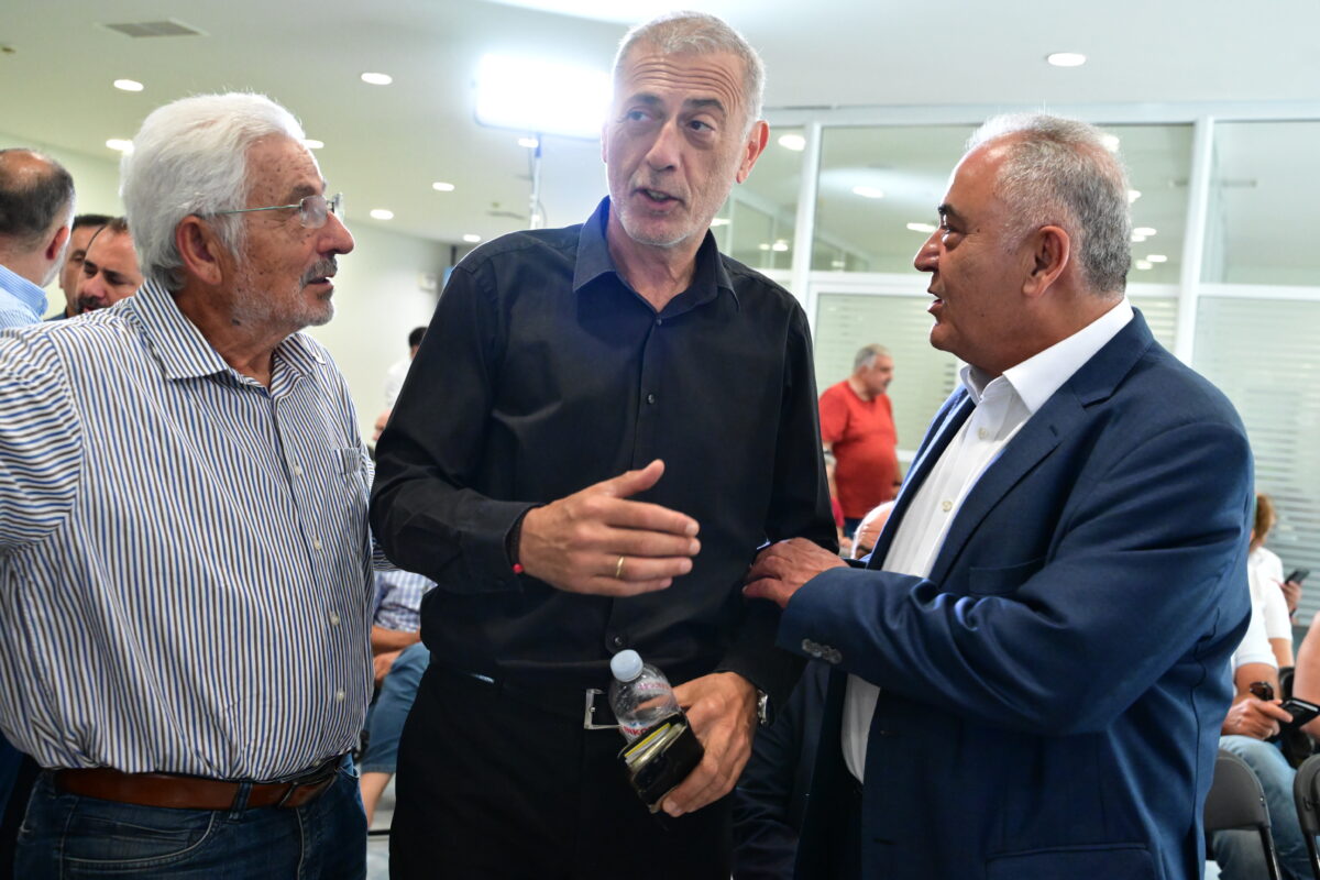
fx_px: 1320
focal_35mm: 36
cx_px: 660
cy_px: 440
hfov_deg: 53.1
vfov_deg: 36.9
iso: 8000
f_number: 4.5
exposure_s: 1/320
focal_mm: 36
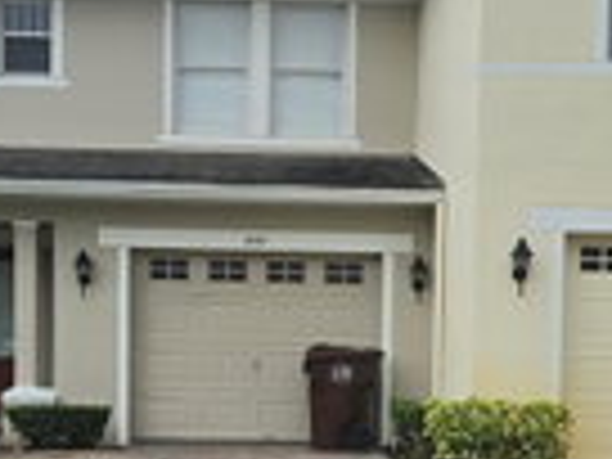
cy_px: 387
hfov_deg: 27.0
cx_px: 317
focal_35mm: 72
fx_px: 1273
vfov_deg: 20.1
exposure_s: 1/243
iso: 12
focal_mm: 6.3
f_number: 1.7
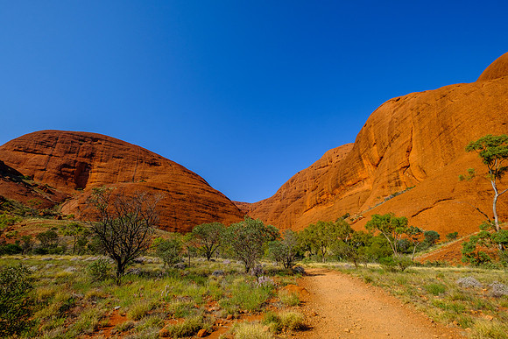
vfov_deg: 77.4
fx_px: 212
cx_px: 254
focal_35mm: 15
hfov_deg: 100.4
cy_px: 170
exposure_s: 1/600
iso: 200
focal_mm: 10
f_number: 8
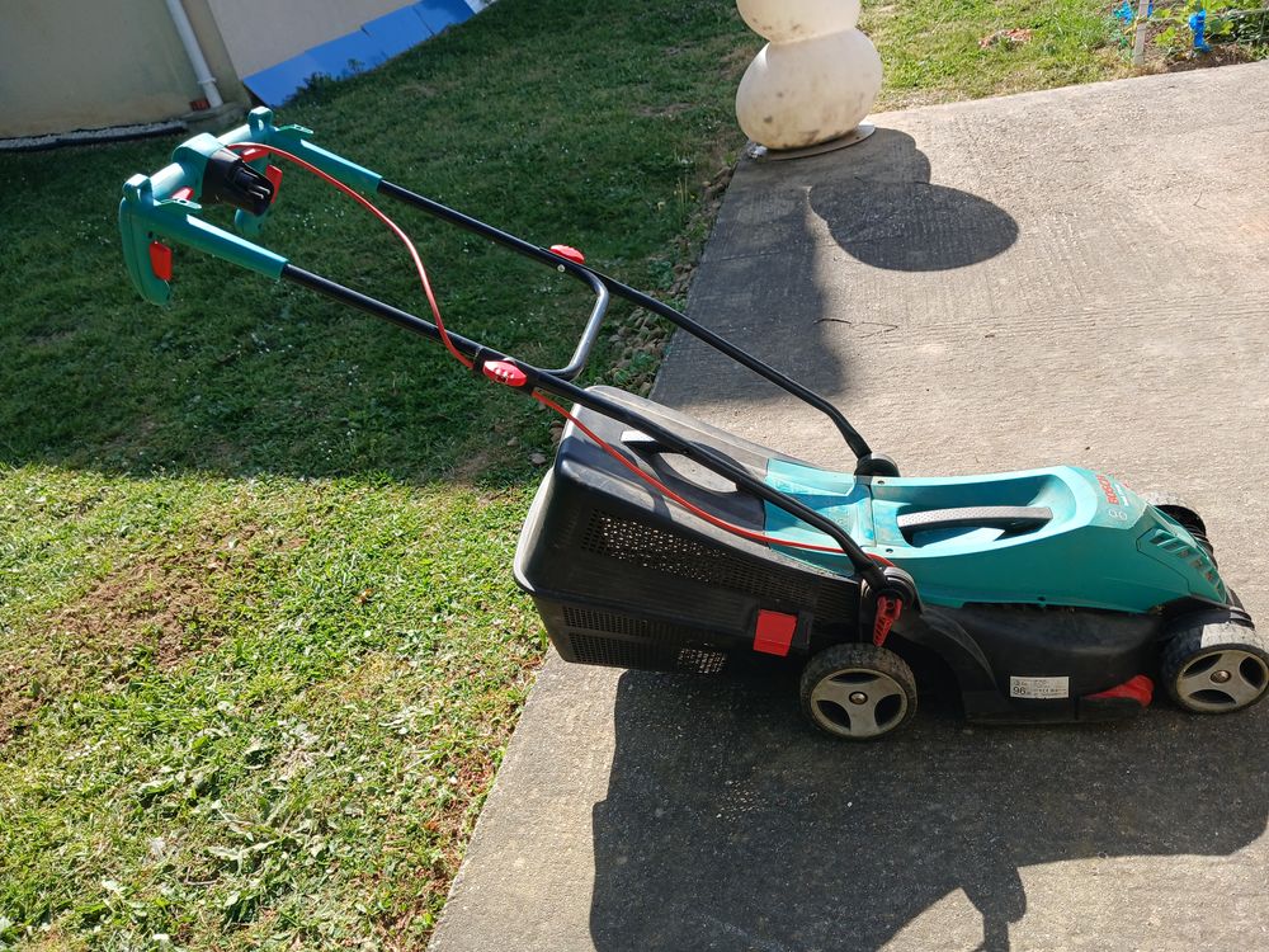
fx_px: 990
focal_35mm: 27
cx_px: 634
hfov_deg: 65.3
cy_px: 476
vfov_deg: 51.4
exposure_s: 1/217
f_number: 1.8
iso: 20
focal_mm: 3.98
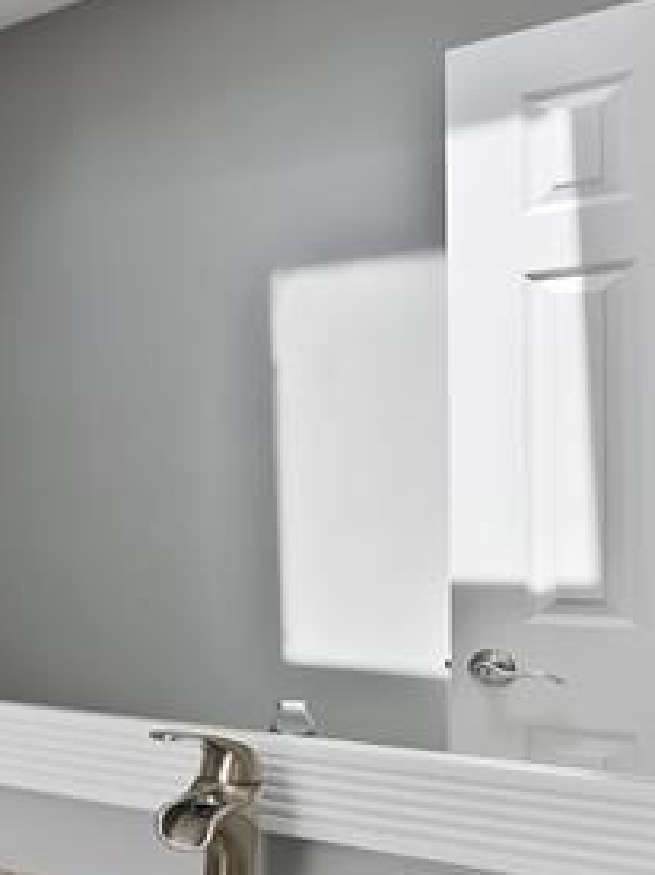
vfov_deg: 43.7
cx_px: -588
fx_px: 1086
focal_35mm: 43
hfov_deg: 20.4
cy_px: 515
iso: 640
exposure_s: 1/40
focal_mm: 12
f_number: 9
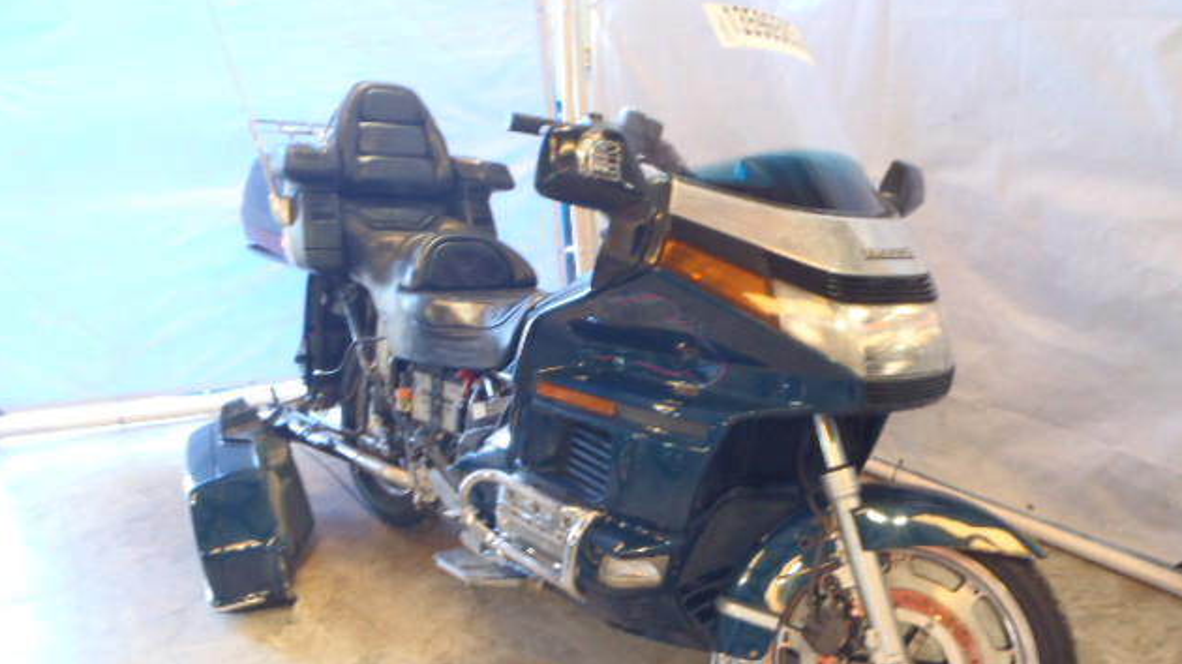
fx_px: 971
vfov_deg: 37.6
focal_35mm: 31
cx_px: 597
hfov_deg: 62.6
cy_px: 396
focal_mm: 5
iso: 200
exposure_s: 1/10
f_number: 3.5
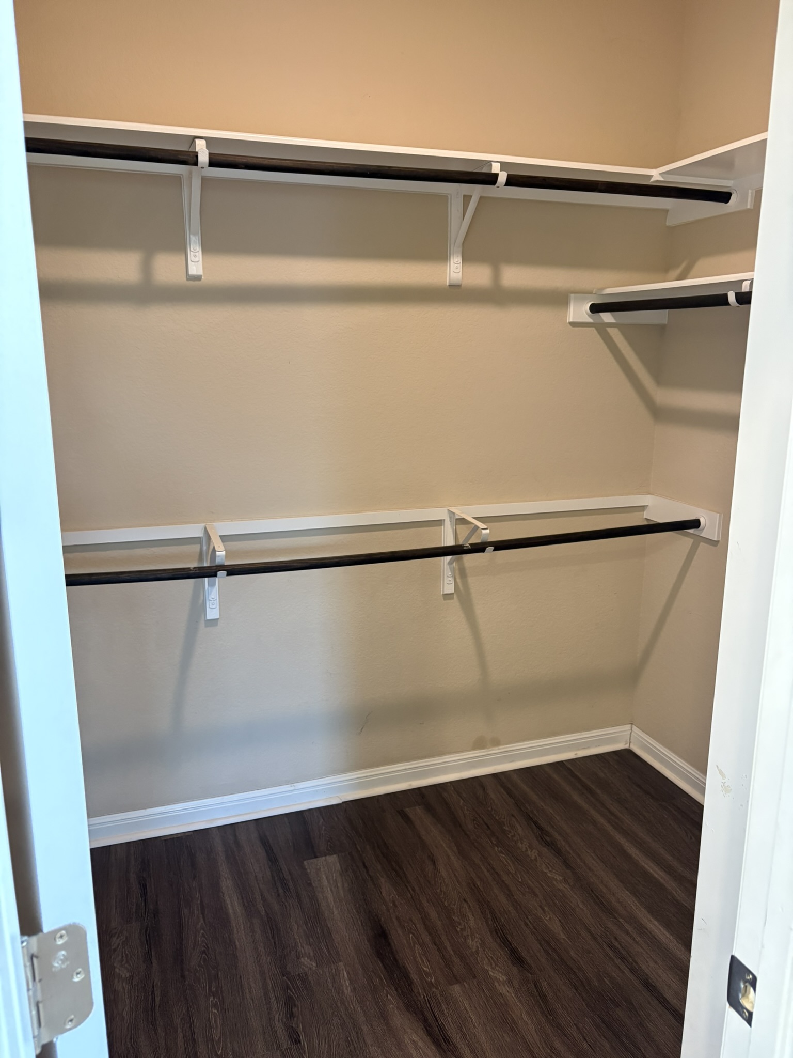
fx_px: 794
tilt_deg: -10.6
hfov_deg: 53.1
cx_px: 396
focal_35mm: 26
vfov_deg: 67.3
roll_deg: -0.7
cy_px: 529
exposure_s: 1/60
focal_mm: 5.96
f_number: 1.6
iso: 250
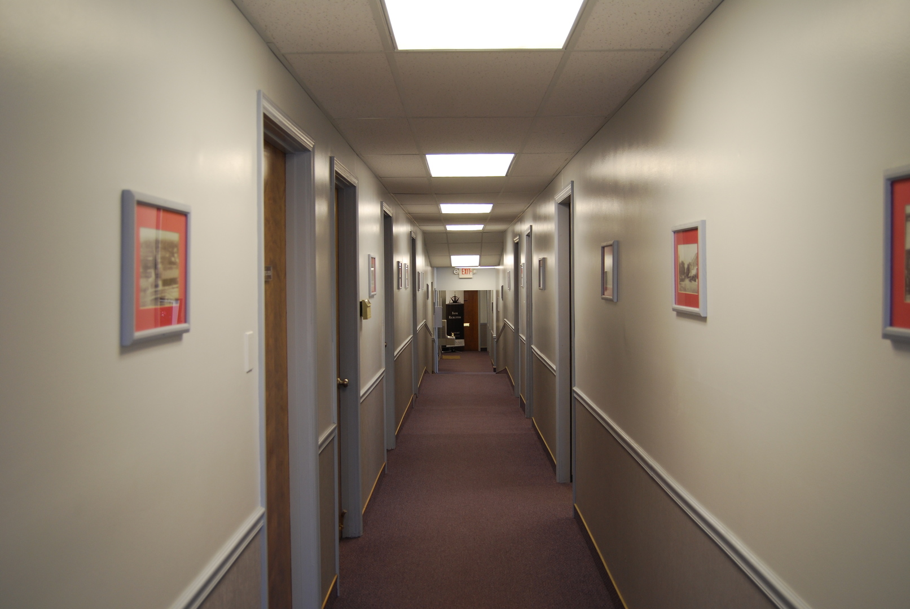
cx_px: 455
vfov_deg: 38.5
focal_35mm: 34
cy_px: 304
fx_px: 873
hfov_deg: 55.0
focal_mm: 23
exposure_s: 1/40
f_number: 3.8
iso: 200
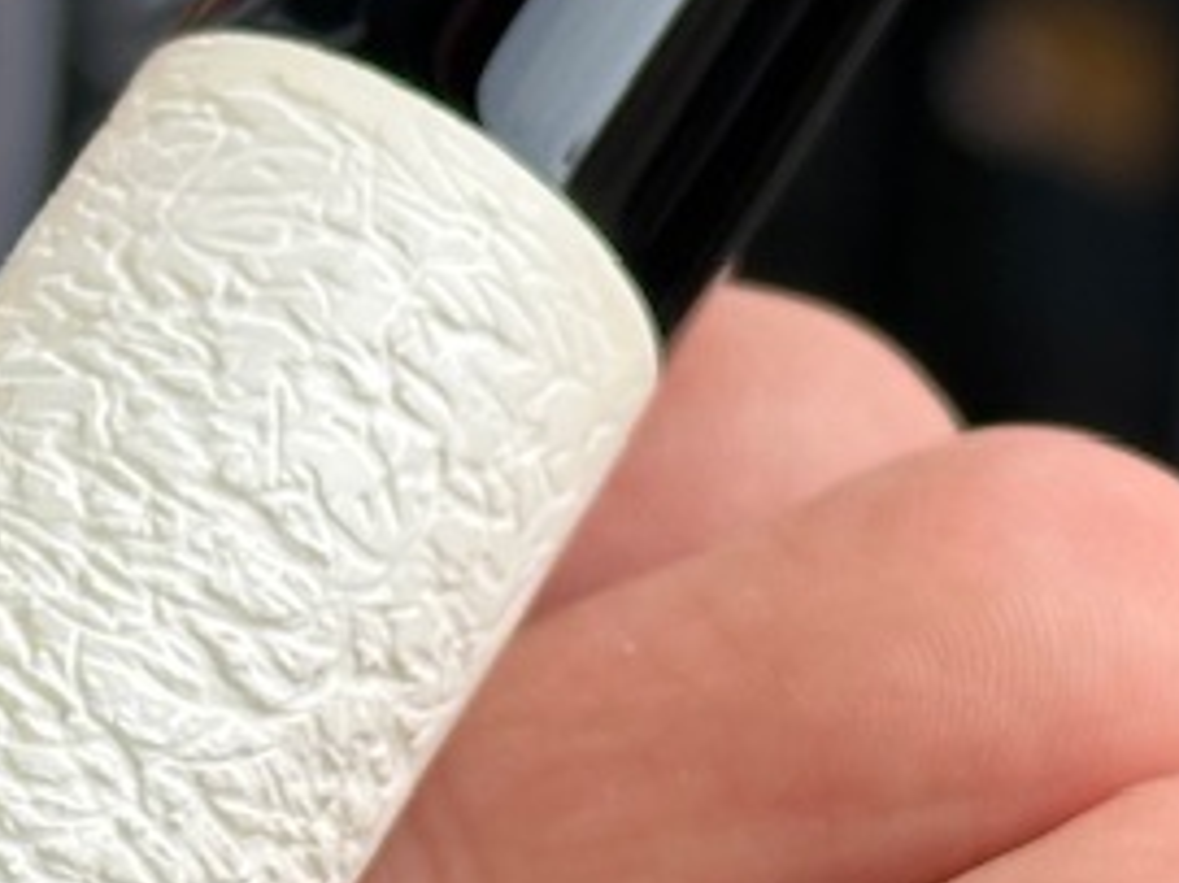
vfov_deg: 6.5
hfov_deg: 8.7
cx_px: -26
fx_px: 7728
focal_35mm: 227
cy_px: 422
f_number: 1.78
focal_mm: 6.86
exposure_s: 1/615
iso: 64
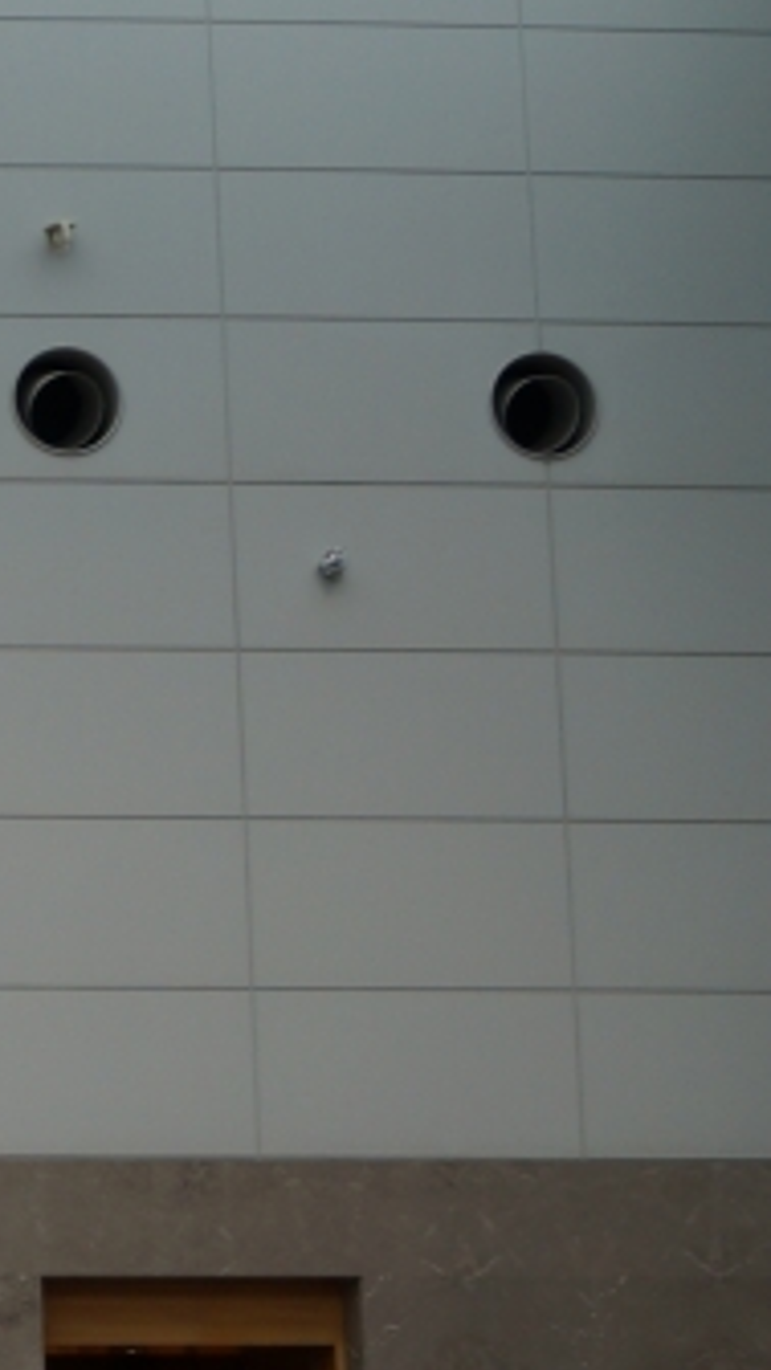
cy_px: 1235
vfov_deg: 24.6
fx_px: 3053
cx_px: -1134
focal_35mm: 84
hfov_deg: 11.6
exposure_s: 1/160
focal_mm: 18
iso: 200
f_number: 4
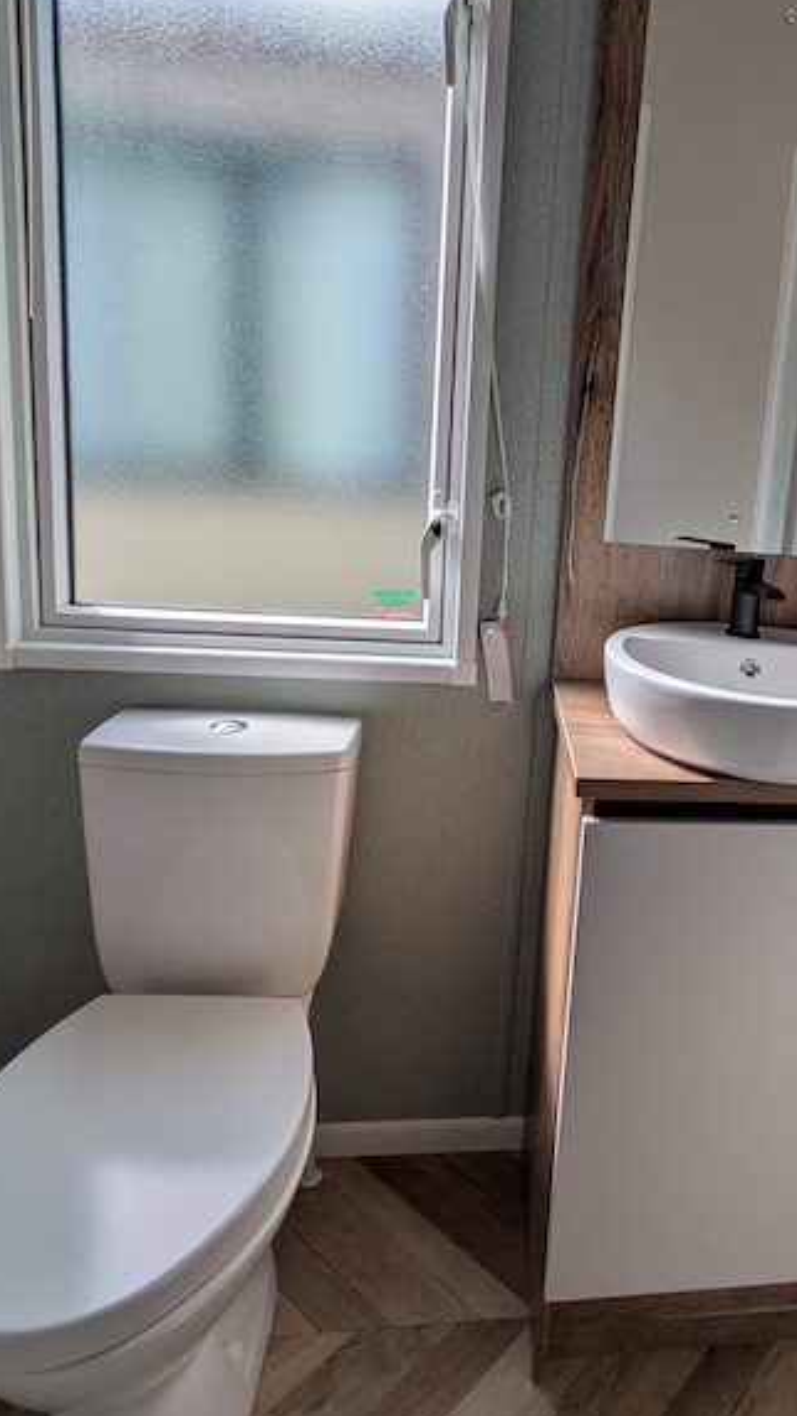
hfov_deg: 45.6
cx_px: 624
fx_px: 901
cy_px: 604
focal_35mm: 24
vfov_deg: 75.8
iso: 46
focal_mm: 1.83
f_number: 2.2
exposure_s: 1/943
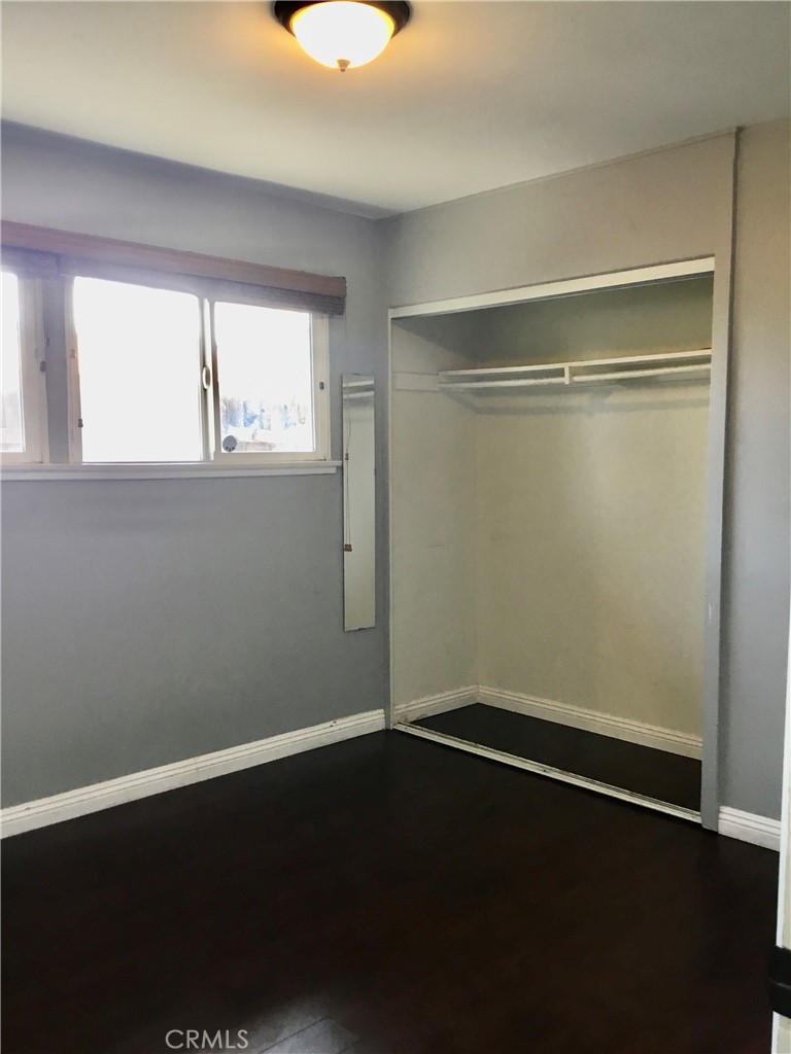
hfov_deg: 45.4
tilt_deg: -3.8
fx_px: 944
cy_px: 527
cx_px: 396
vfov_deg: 58.4
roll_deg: +2.0
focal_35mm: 31
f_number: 2.4
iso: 50
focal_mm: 3.3
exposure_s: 1/30
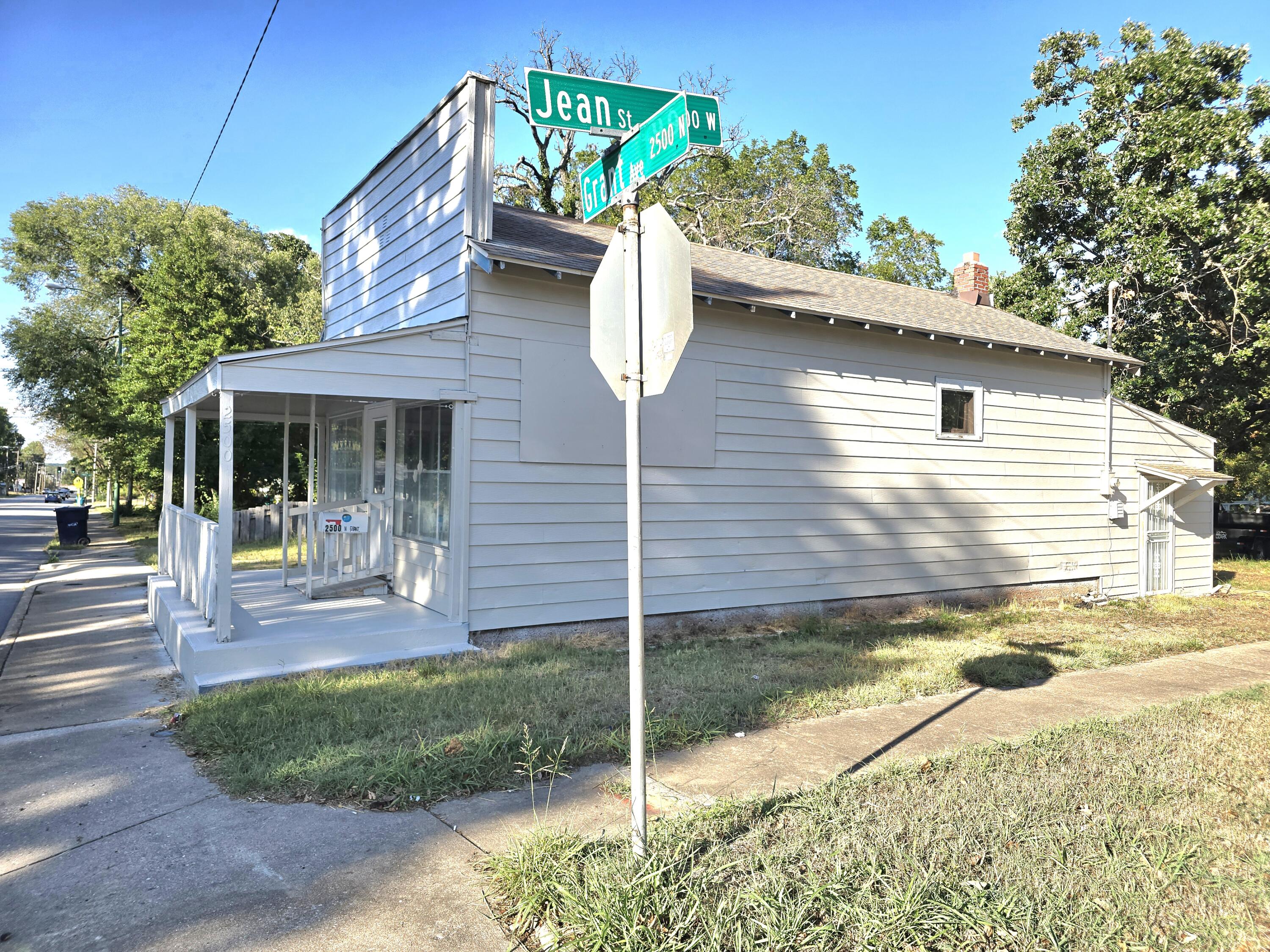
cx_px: 635
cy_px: 476
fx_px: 844
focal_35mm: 23
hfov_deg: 73.9
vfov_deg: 58.9
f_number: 1.7
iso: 12
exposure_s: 1/476
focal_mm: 6.3
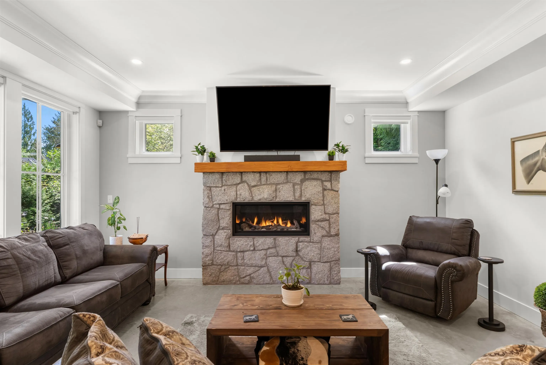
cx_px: 273
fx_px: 288
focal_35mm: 19
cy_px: 182
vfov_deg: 64.6
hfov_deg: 86.9
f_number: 9
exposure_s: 1.3
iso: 100
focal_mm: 19
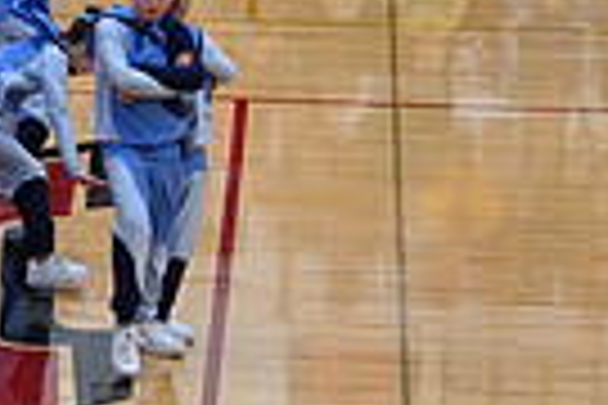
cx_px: -662
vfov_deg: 4.6
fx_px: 5083
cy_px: 7
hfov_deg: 6.6
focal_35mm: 301
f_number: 4
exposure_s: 1/400
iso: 4000
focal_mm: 70
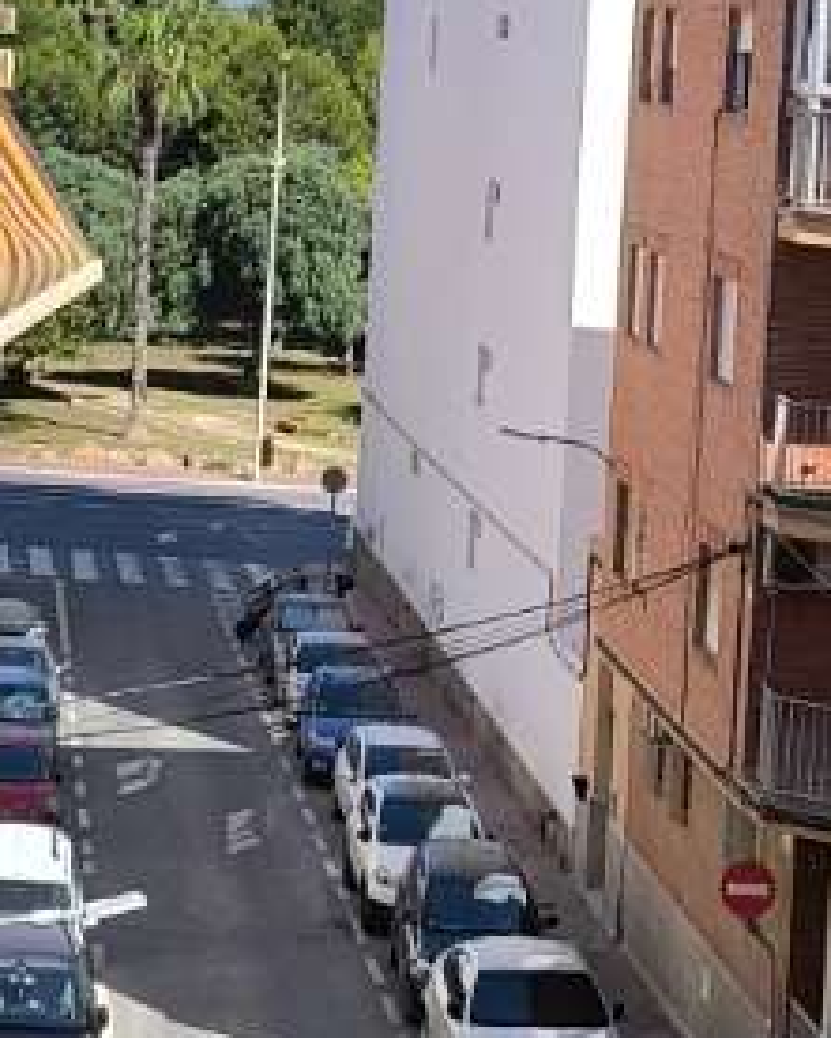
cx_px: 607
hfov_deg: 12.6
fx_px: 3749
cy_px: 139
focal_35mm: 122
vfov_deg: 15.6
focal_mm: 6.14
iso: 50
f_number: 1.65
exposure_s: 1/1015
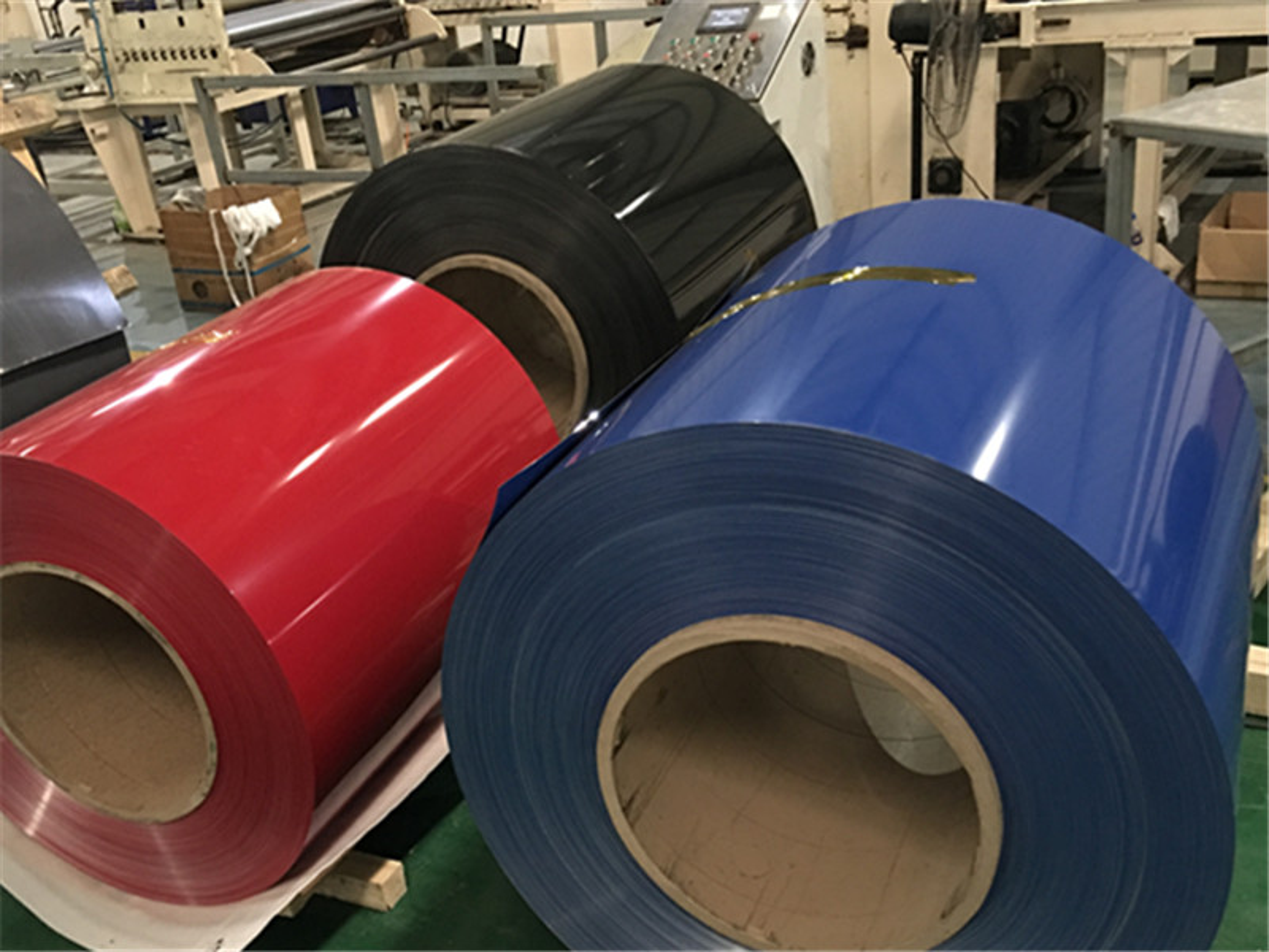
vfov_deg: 48.2
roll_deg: +8.1
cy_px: 476
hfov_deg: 61.7
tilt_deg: -26.2
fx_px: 1063
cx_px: 634
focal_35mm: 29
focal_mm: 4.15
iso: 100
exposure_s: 1/4
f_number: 2.2
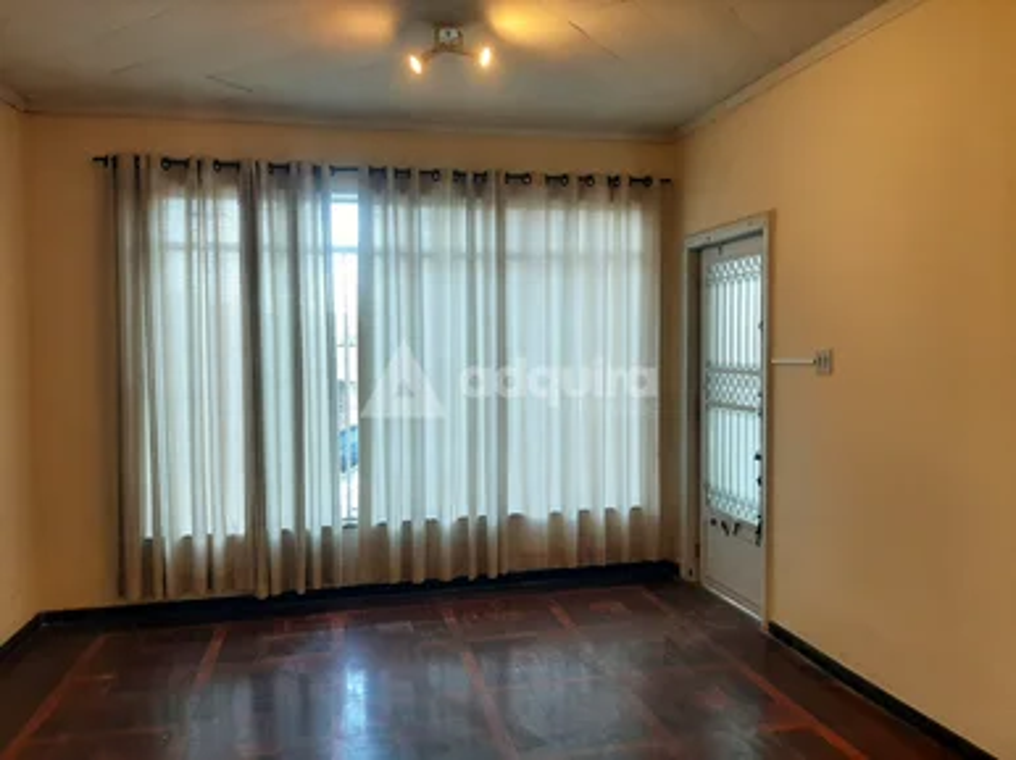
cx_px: 508
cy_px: 380
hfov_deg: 67.3
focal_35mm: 26
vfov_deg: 53.0
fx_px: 763
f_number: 1.7
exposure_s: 1/60
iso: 125
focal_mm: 3.93
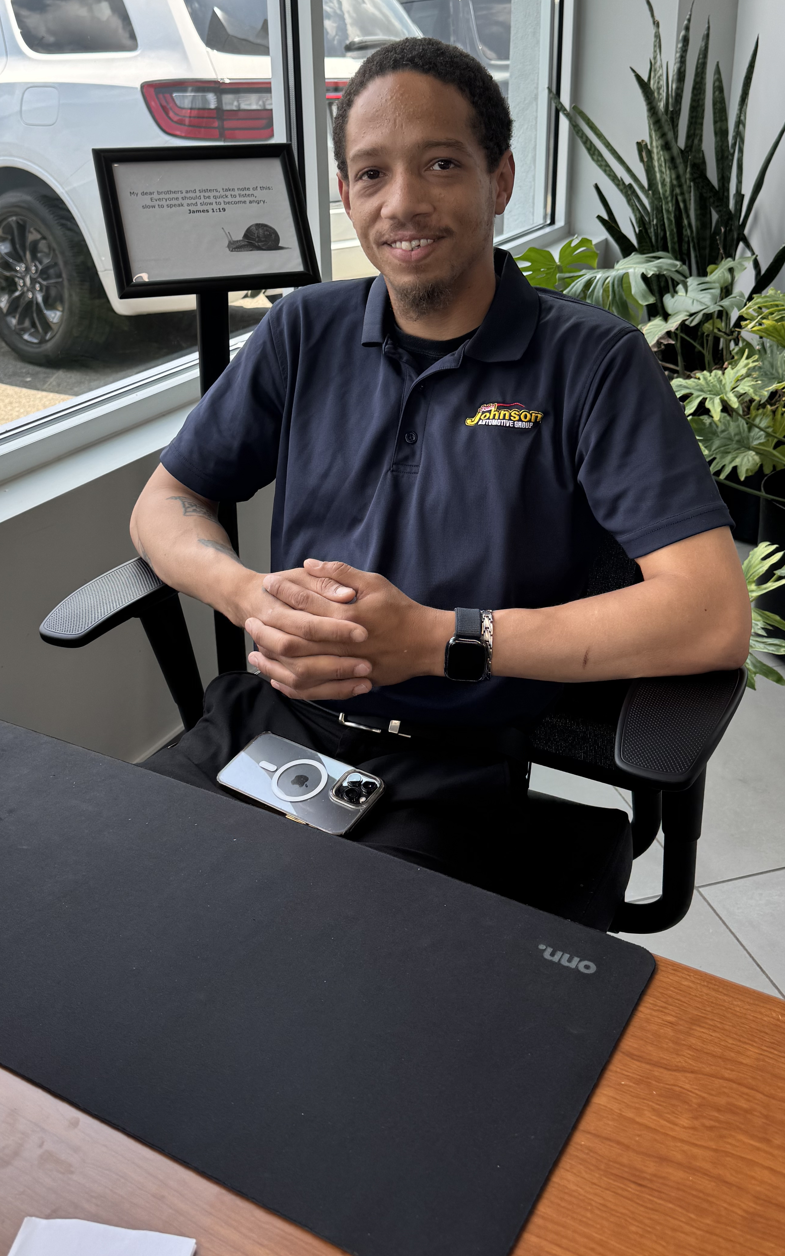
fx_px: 1198
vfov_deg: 54.8
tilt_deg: -22.8
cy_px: 487
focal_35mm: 35
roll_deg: +0.1
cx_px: 371
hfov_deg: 36.3
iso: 80
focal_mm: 6.76
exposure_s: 1/379
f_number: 1.78
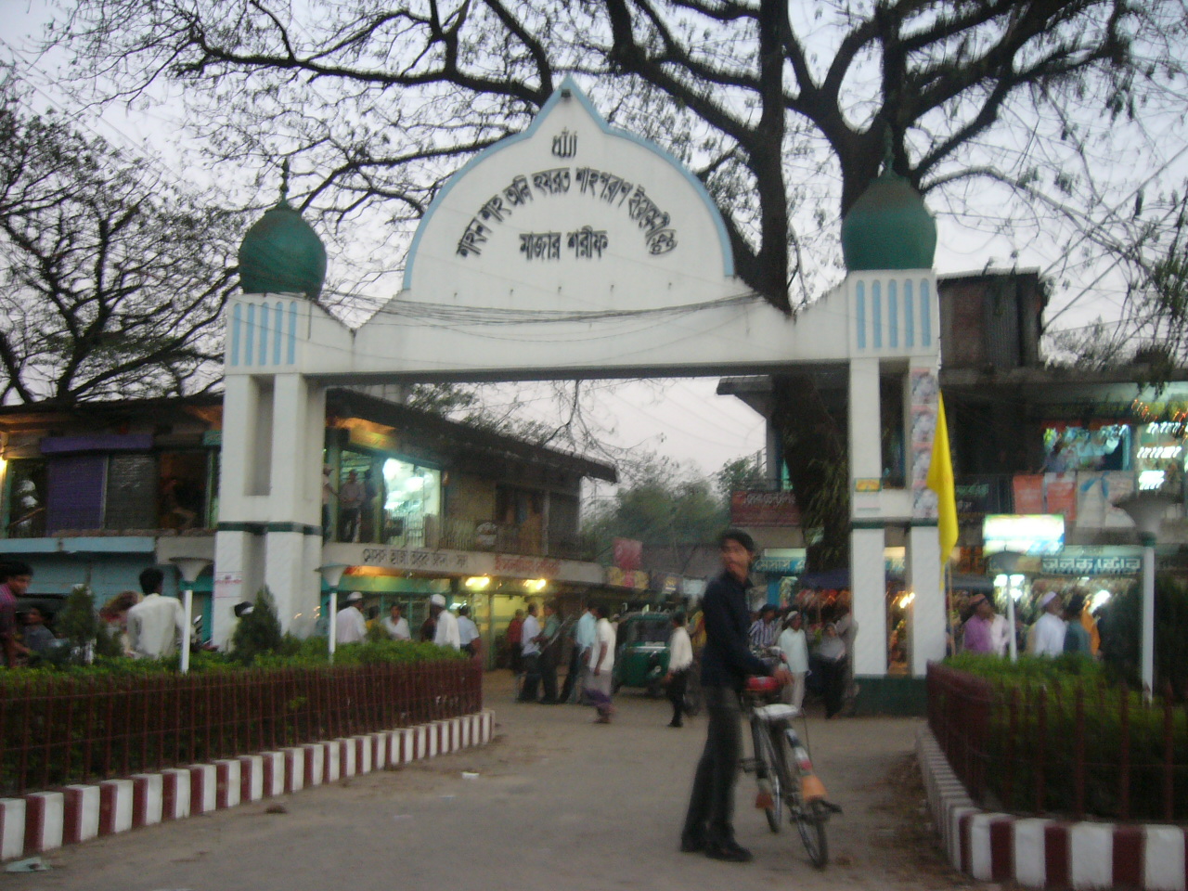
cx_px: 594
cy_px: 446
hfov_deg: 52.6
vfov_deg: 40.7
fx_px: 1201
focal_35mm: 35
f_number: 2.8
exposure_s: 1/13
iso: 200
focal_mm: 5.8
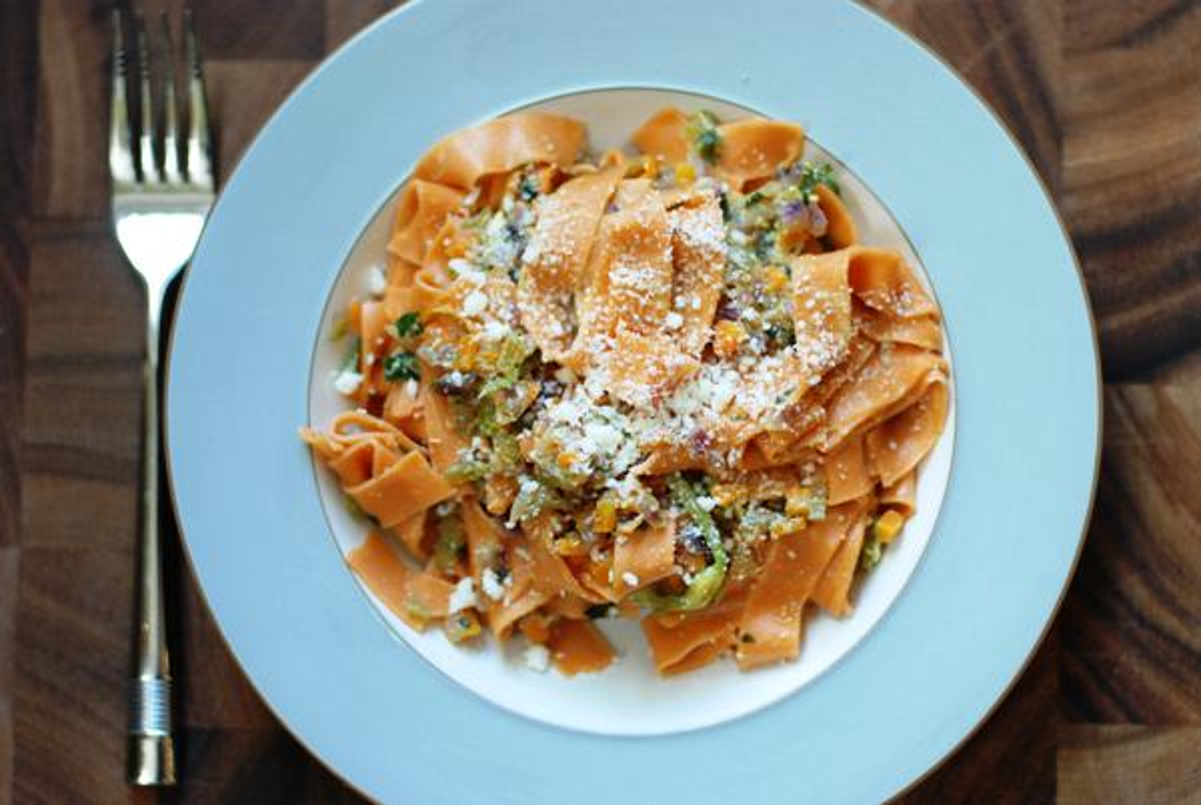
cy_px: 402
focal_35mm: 75
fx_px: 2506
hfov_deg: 27.0
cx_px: 600
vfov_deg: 18.2
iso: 800
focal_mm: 50
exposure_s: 1/250
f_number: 2
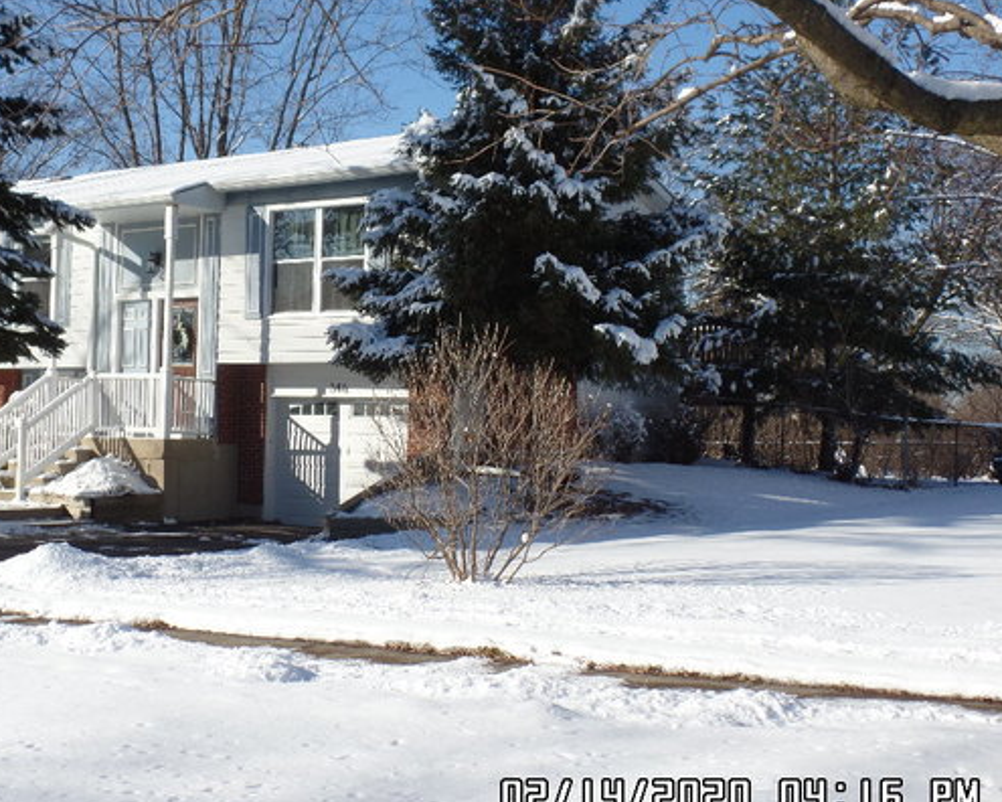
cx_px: 423
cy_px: 381
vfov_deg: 28.6
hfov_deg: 35.3
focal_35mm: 53
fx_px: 1572
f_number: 3.6
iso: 80
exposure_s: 1/1000
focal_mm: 7.5
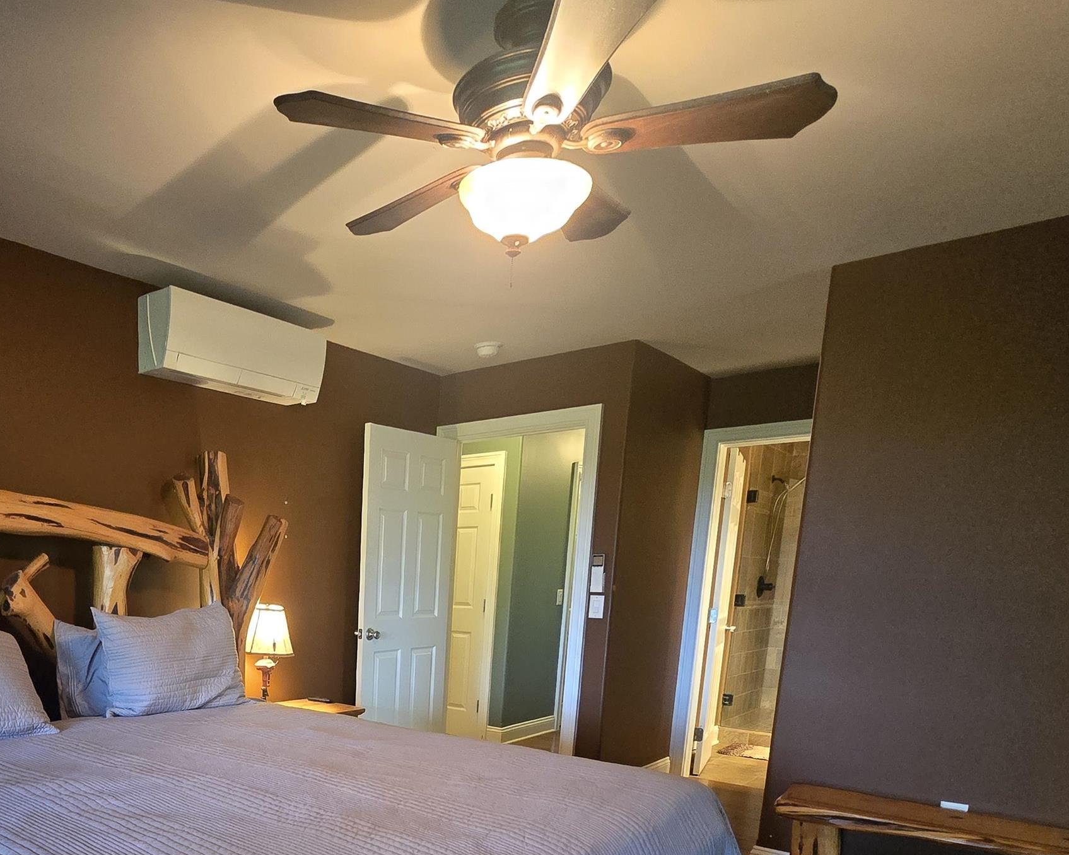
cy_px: 696
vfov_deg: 56.1
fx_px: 728
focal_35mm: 23
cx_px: 247
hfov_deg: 67.2
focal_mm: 2.2
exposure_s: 1/60
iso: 1000
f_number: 2.2
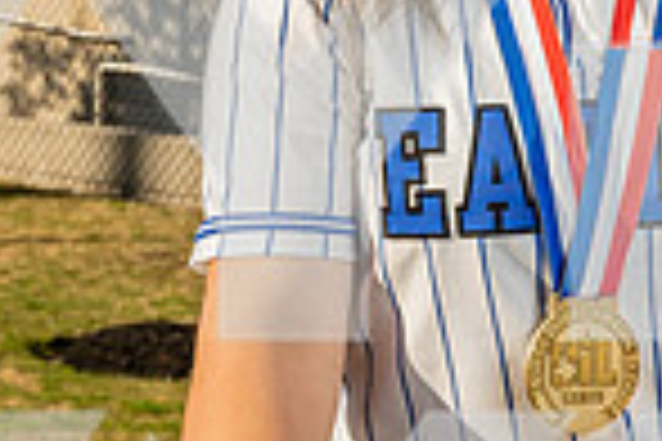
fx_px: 3052
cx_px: 482
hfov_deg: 12.3
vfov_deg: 8.3
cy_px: 106
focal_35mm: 166
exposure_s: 1/250
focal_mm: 42
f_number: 10
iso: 125
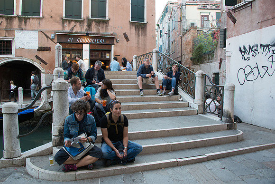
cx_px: 138
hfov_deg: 65.5
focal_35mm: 28
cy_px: 92
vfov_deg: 46.4
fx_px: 214
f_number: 8
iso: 2500
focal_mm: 28
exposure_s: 1/160
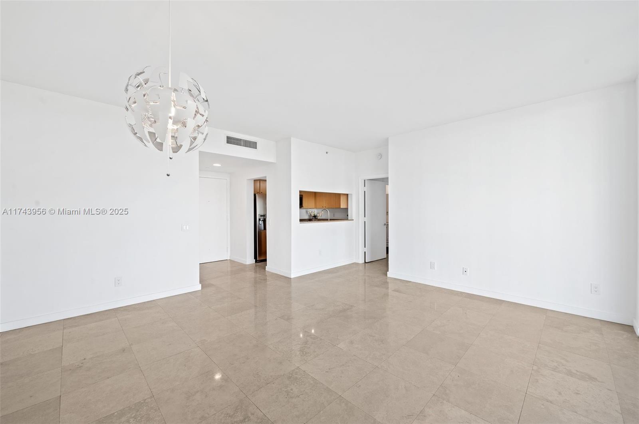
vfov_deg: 81.1
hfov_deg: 104.3
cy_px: 212
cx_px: 320
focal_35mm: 14
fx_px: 248
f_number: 8
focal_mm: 14
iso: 200
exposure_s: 1/13
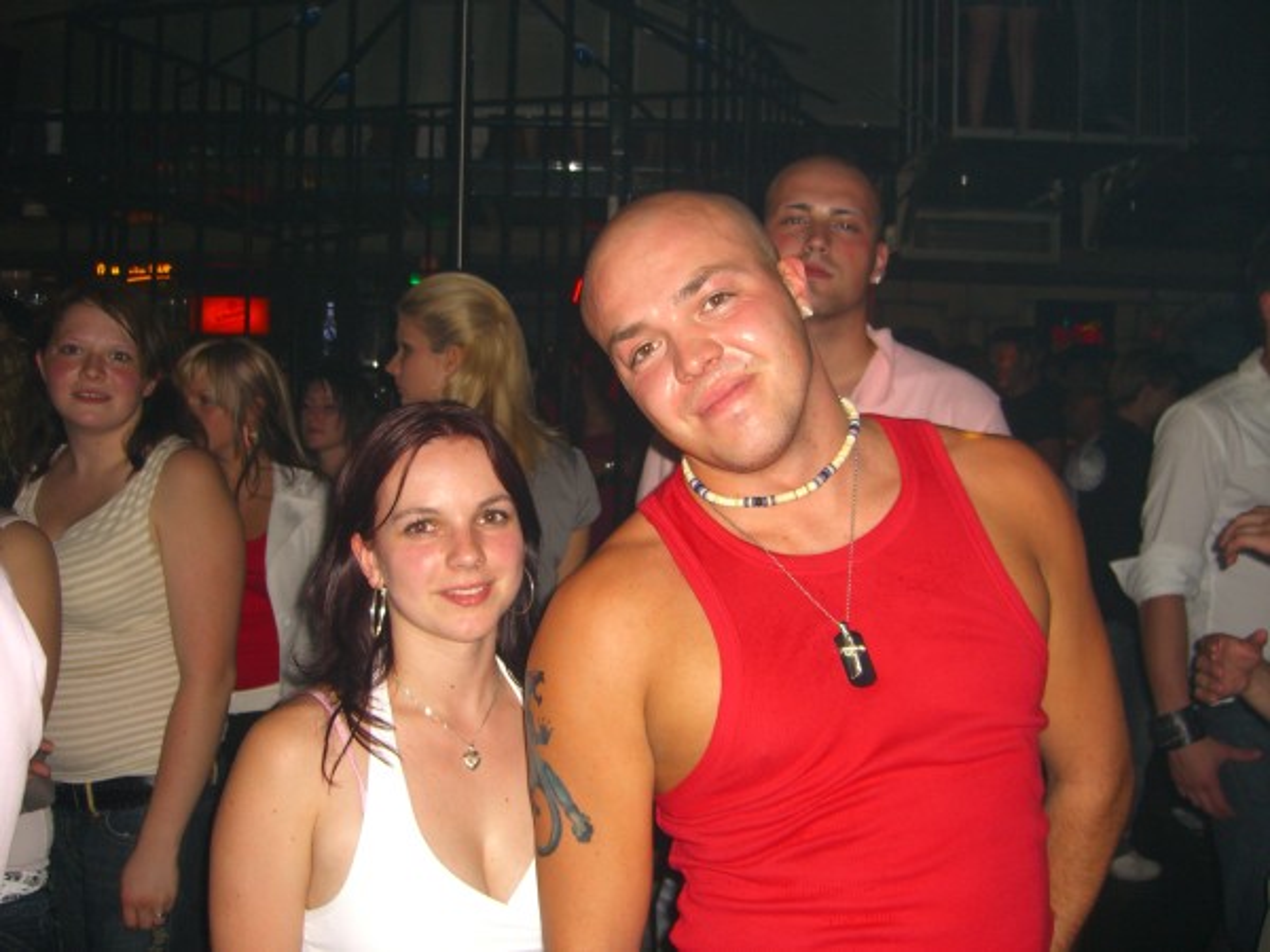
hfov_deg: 49.0
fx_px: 1394
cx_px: 635
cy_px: 476
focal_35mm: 38
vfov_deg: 37.7
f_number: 2.8
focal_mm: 7.9
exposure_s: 1/60
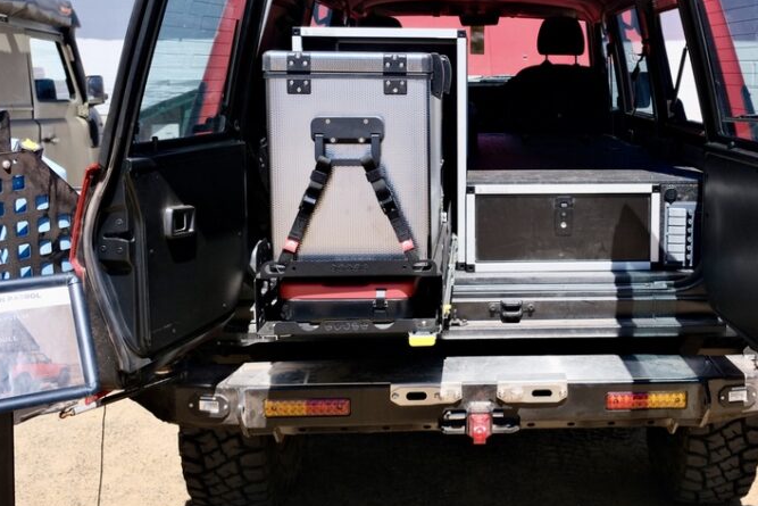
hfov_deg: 44.1
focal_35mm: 43
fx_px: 906
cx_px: 558
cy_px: 161
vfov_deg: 30.9
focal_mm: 18.4
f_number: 5.6
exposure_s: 1/550
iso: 320
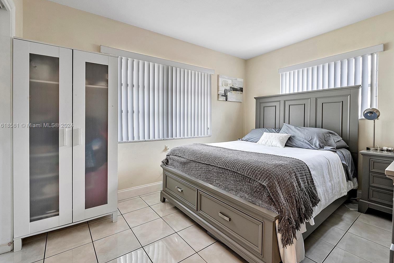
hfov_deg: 96.8
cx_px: 199
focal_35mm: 16
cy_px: 126
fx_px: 175
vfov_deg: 73.7
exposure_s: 1/6
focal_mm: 10
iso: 250
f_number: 7.1
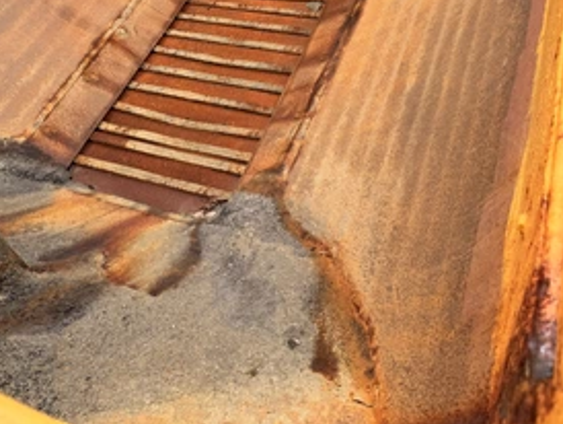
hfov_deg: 52.3
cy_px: 123
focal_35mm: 35
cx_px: 228
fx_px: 570
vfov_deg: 40.0
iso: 80
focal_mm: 6.76
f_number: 1.78
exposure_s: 1/1271
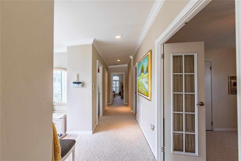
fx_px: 100
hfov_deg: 100.4
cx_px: 120
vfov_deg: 77.4
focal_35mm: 15
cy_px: 80
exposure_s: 1/100
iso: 100
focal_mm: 15
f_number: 5
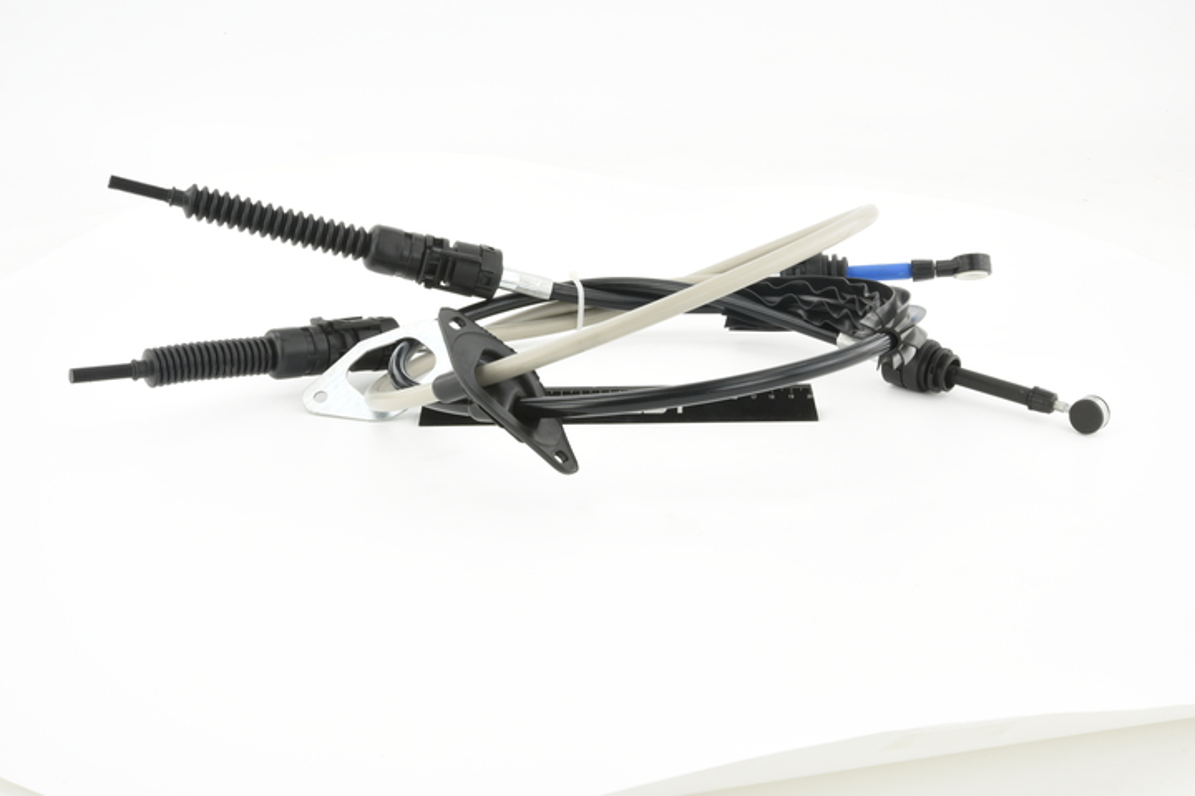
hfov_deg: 33.4
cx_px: 598
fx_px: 1992
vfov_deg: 22.6
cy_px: 398
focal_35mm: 60
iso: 100
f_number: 29
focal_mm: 60
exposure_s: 1/2.5
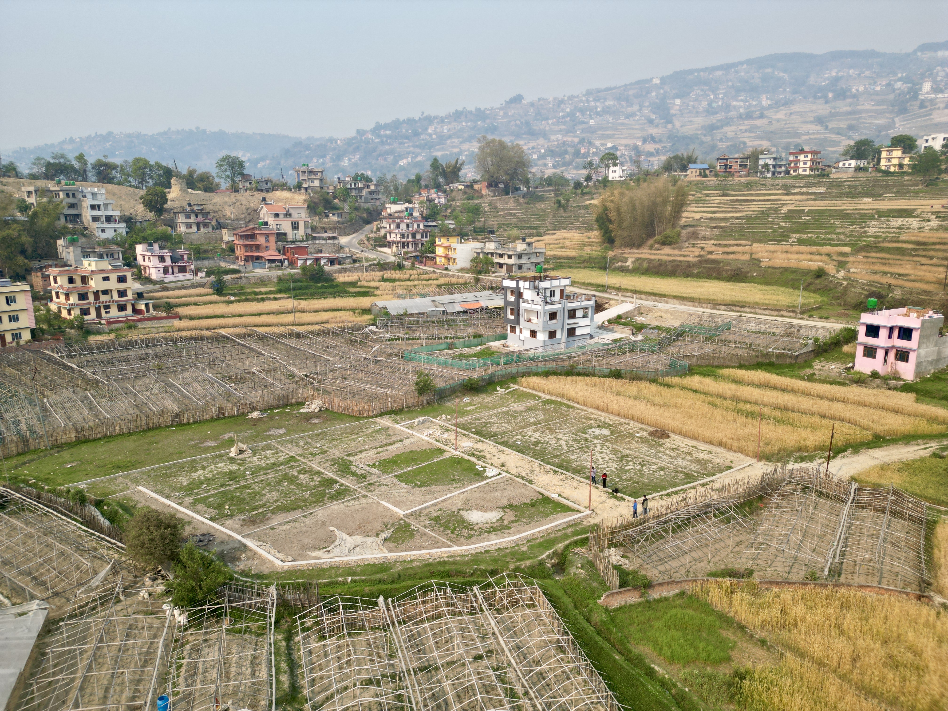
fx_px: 657
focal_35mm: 24
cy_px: 356
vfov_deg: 56.8
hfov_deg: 71.6
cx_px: 474
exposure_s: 1/2000
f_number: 1.7
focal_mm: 6.72
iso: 110
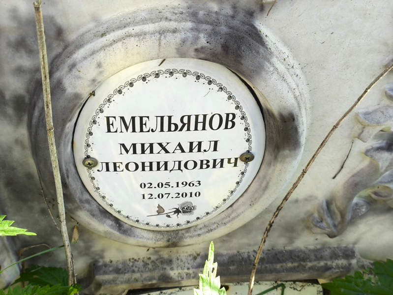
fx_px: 568
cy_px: 148
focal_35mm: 50
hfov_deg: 38.2
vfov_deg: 29.1
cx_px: 196
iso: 50
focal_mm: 4.71
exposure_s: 1/120
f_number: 1.7
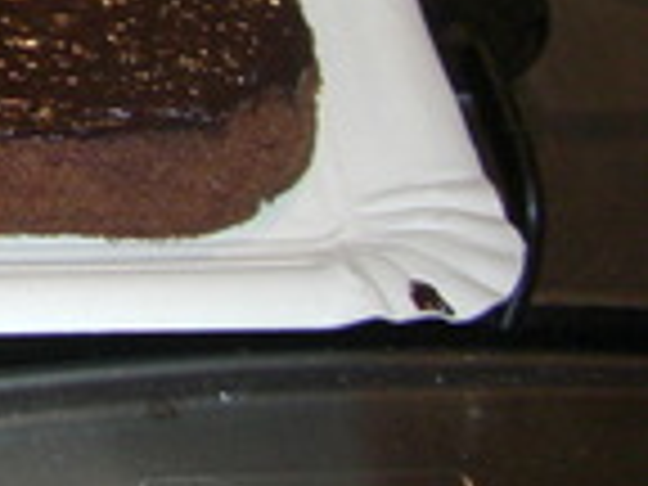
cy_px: -178
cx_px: -468
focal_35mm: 132
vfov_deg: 10.9
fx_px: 2471
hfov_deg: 13.6
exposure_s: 1/50
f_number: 3.4
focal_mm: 6.3
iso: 250
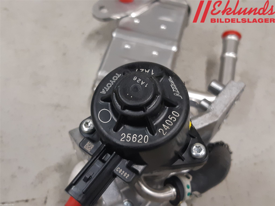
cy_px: 103
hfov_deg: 67.3
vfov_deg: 53.1
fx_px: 207
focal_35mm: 26
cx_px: 138
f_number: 1.7
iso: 200
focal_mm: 3.93
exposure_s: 1/50
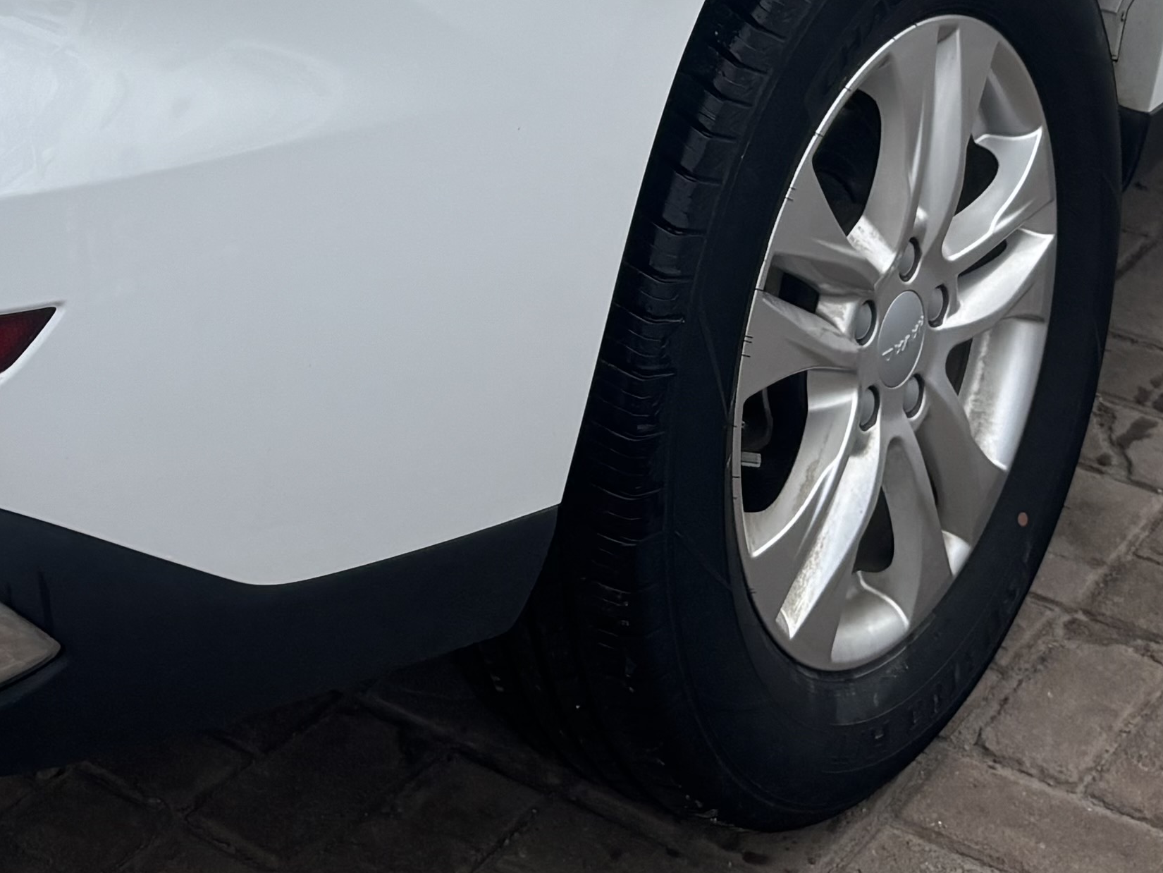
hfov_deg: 21.5
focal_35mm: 90
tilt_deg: -17.7
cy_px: -400
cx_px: 253
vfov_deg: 15.3
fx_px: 3024
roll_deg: +1.2
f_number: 1.6
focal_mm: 5.96
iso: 50
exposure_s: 1/2933
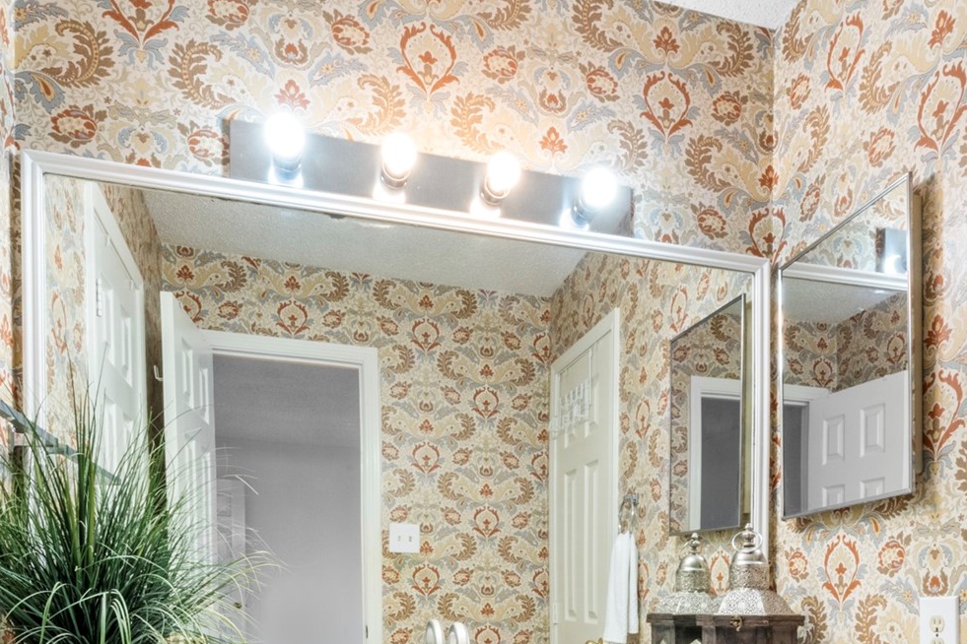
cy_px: 574
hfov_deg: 59.9
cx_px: 569
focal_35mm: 31
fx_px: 833
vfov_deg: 39.4
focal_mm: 14
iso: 800
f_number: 9
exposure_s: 1.3
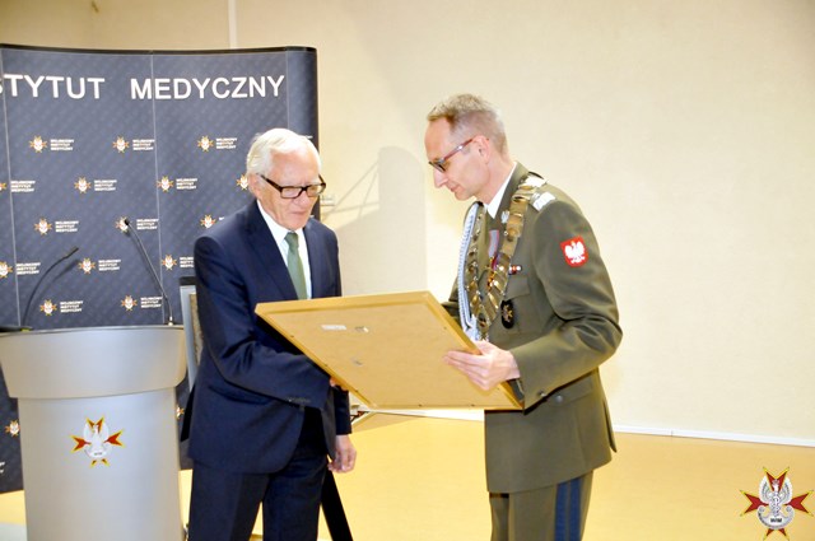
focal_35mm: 36
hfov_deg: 53.2
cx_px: 408
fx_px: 814
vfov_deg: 36.8
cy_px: 270
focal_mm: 24
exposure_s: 1/100
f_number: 4
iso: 2500
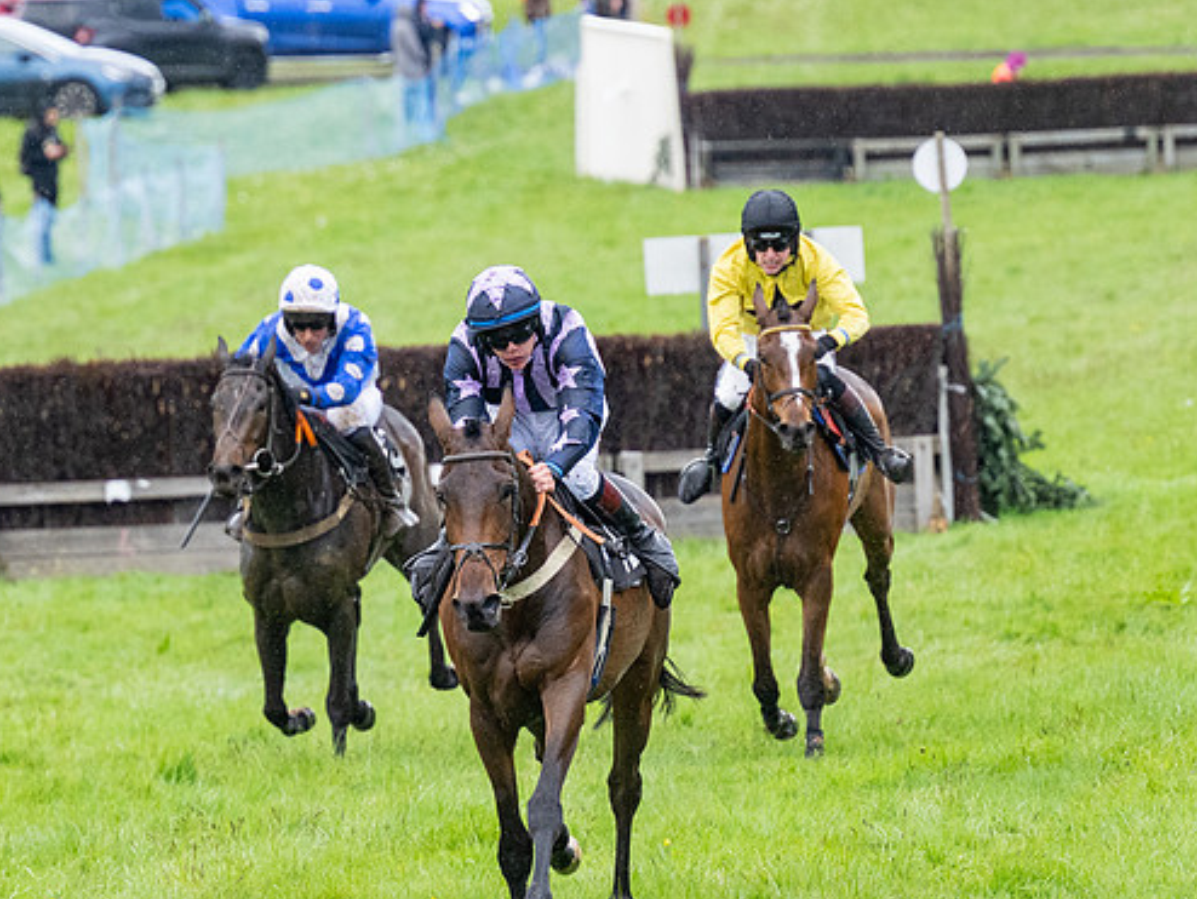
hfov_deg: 4.5
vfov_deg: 3.4
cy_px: 385
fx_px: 15257
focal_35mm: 441
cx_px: 436
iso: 1000
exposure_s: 1/1000
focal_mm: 185
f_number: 4
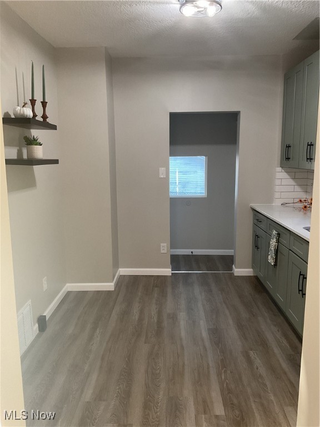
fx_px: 357
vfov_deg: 61.7
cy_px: 214
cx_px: 160
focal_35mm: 29
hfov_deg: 48.2
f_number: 1.8
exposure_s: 1/60
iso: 125
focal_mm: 3
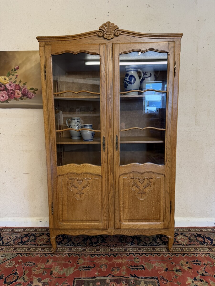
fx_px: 199
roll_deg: +0.5
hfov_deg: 56.8
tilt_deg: -7.0
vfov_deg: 71.6
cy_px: 143
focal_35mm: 24
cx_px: 108
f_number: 1.78
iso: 250
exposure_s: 1/100
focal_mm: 6.76
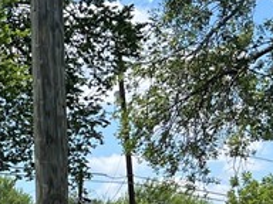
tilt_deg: +1.5
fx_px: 1096
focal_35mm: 139
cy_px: 261
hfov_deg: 14.0
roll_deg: +2.8
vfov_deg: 10.5
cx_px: 6
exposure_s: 1/3460
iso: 50
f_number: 1.5
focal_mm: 5.7
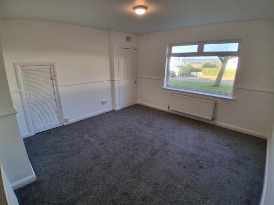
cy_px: 102
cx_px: 137
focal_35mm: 17
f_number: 2.2
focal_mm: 1.4
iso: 80
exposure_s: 1/120
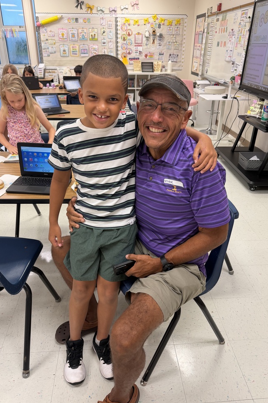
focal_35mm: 26
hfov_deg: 49.5
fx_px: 290
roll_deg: +0.0
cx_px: 132
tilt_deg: -28.1
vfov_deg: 69.4
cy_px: 201
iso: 125
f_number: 1.78
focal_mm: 6.76
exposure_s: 1/60
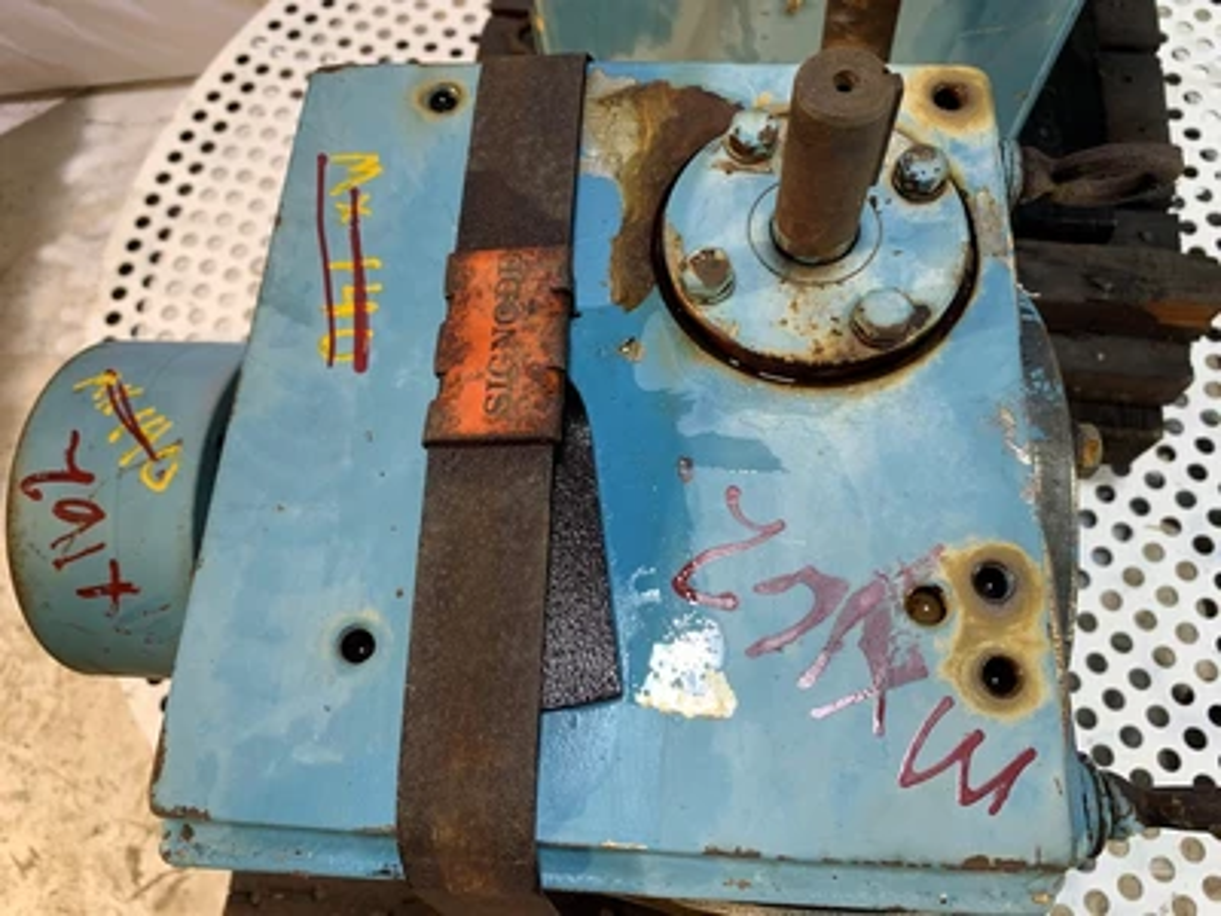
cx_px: 610
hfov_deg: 67.3
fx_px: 917
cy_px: 458
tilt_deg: -66.1
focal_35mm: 26
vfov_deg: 53.1
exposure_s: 1/120
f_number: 1.8
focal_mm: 4.25
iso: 64
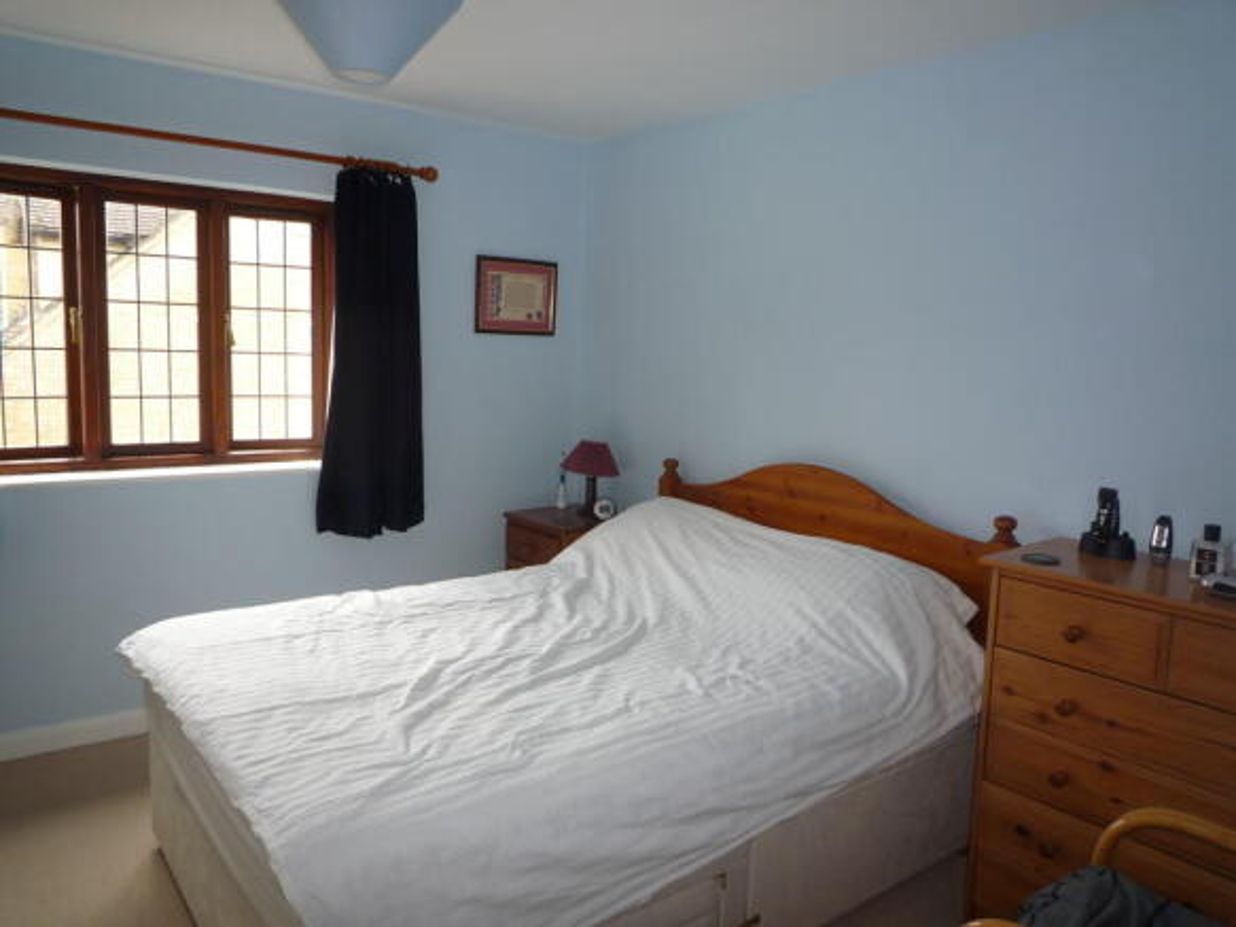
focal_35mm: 25
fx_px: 892
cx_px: 618
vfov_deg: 54.9
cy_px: 464
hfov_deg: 69.4
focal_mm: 4.4
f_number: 2.8
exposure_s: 1/30
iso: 100
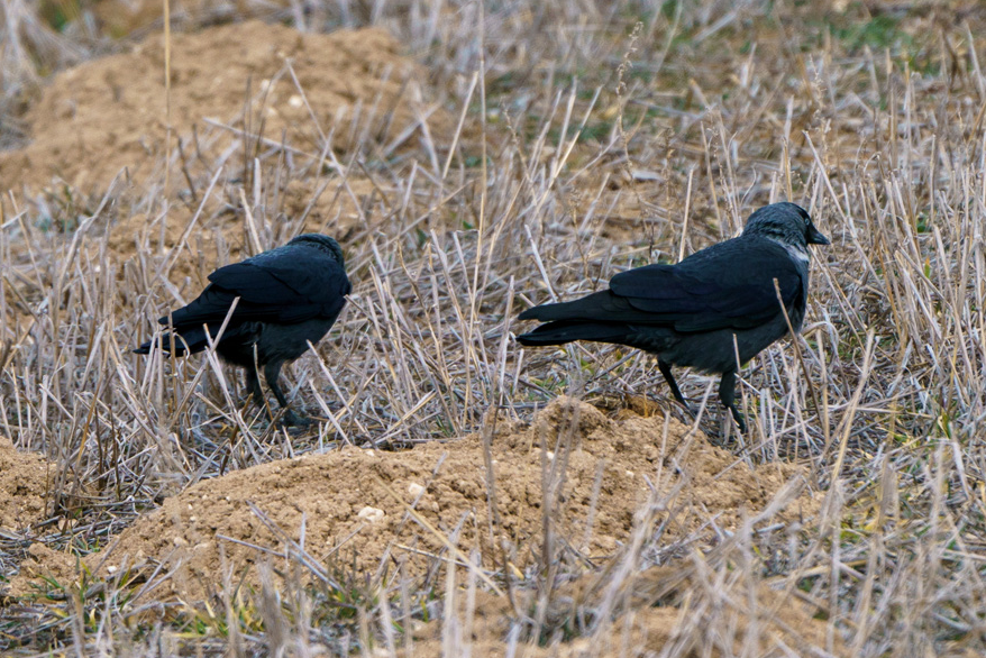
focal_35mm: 683
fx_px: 18712
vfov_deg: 2.0
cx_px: 493
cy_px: 300
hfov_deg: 3.0
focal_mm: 600
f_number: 7.1
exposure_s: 1/1250
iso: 400
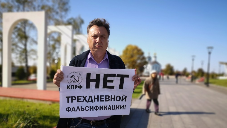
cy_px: 81
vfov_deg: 38.7
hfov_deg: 64.3
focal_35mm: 30
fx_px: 181
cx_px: 113
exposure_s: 1/1506
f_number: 1.8
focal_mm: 3.95
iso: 50
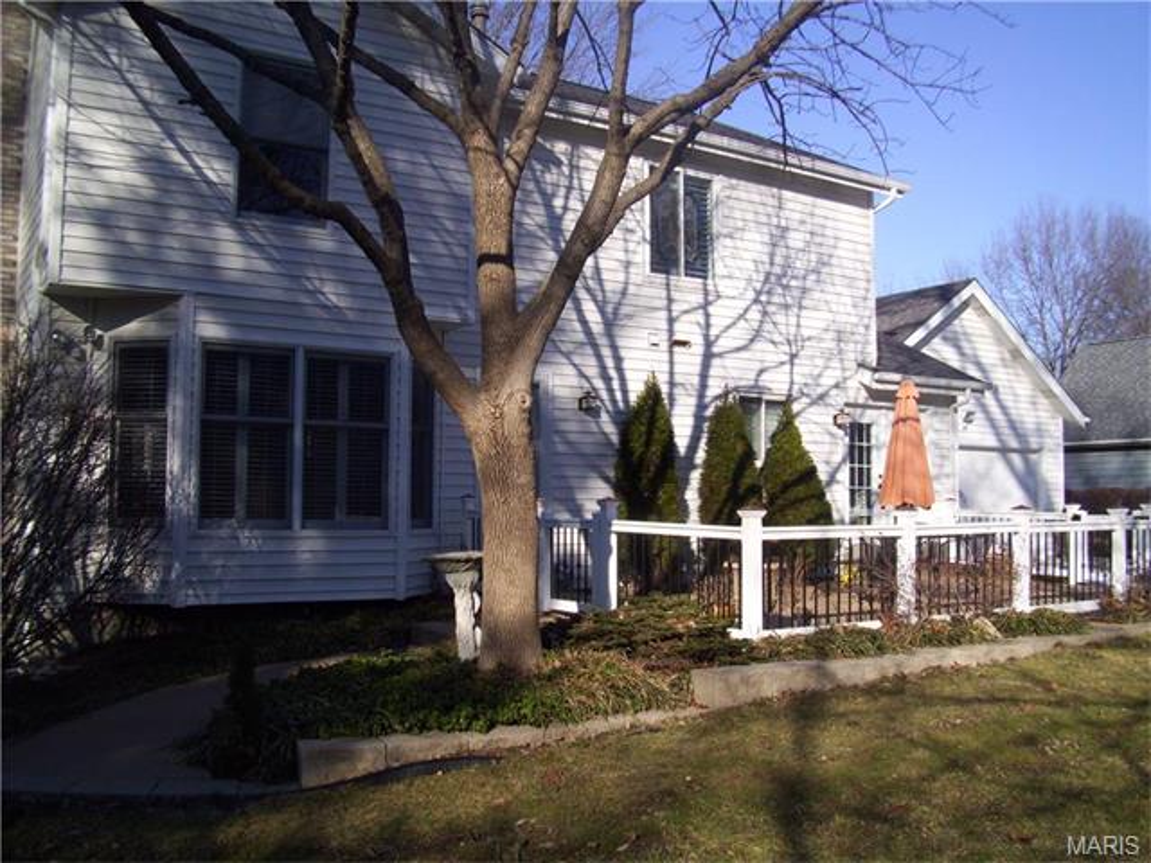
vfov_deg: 44.2
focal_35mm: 32
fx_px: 1064
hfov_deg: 56.8
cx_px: 576
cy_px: 432
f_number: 5.6
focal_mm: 5.7
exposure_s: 1/250
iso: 80
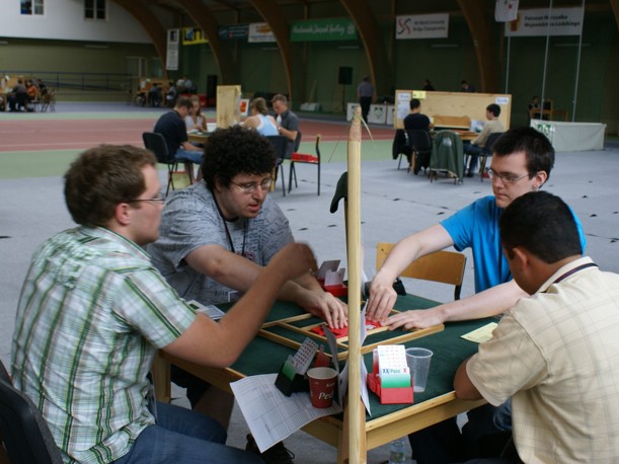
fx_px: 769
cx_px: 298
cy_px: 236
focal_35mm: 43
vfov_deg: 33.6
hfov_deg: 43.9
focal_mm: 26
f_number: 5.6
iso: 200
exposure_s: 1/30
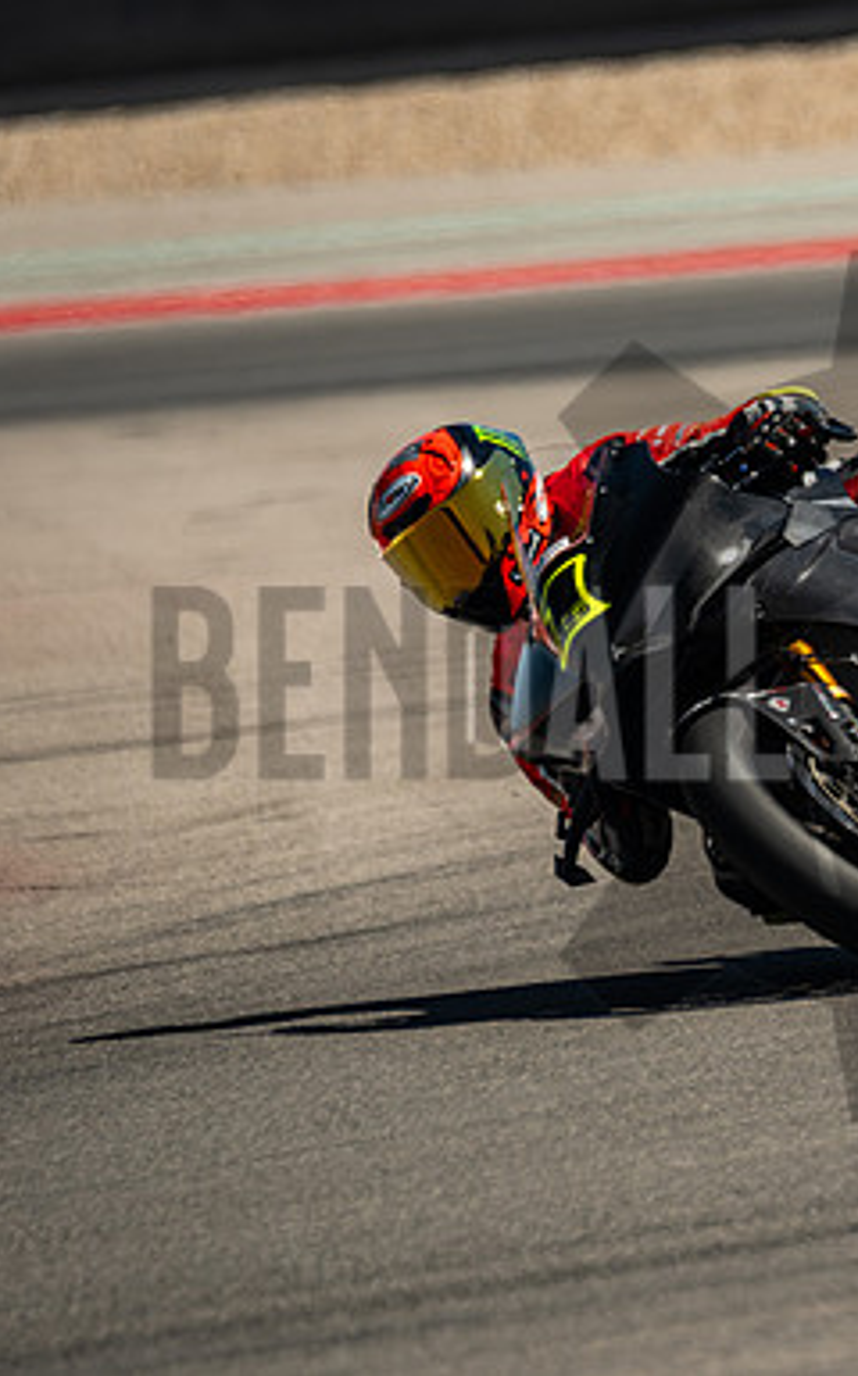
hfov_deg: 1.4
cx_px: 904
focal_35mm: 922
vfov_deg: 2.3
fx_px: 34560
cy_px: 688
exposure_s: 1/1600
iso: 500
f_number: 5.6
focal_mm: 400
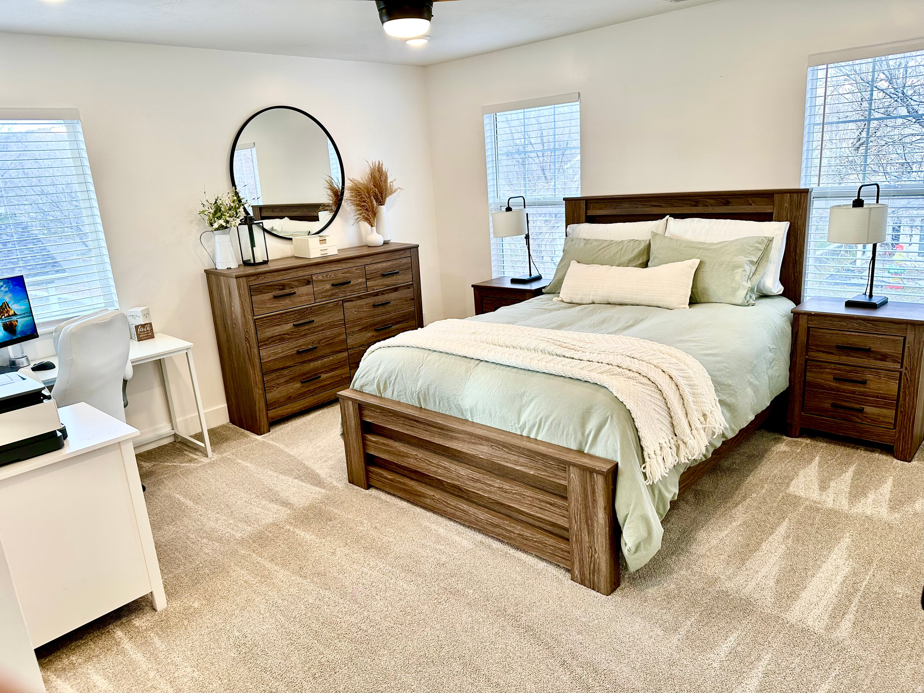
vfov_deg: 56.8
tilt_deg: -14.7
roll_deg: +3.8
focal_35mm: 24
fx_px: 641
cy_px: 346
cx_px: 462
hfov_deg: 71.6
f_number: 1.78
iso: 80
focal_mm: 6.86
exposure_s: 1/120
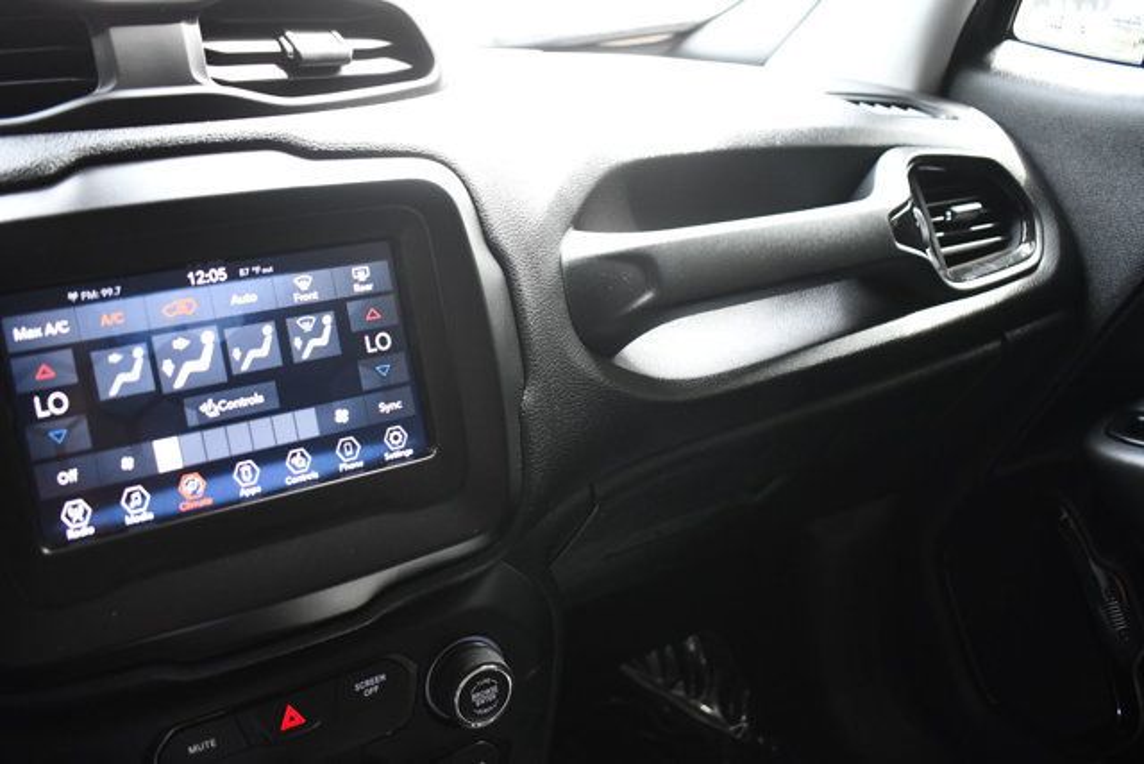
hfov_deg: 61.9
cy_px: 382
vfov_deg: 43.6
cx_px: 572
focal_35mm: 30
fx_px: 953
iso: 1800
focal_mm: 20
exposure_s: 1/125
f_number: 3.8
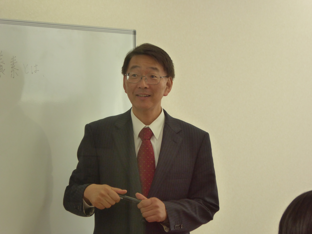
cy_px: 117
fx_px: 1514
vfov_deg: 8.8
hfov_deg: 11.8
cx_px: 156
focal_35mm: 168
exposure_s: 1/50
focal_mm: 27.1
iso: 400
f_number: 5.4
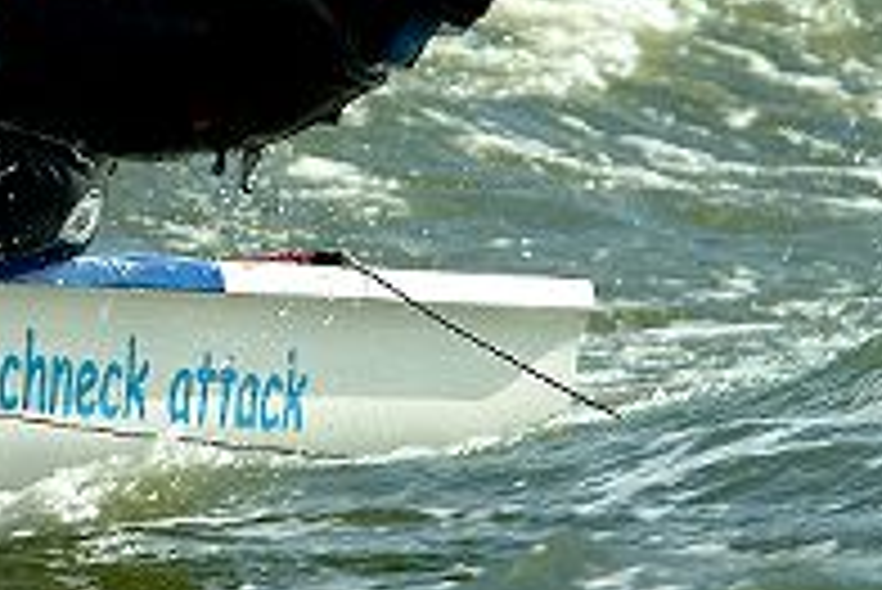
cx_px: -27
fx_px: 25400
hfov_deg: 2.0
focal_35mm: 1036
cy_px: 9
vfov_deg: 1.3
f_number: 5.3
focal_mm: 282
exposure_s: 1/500
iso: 100
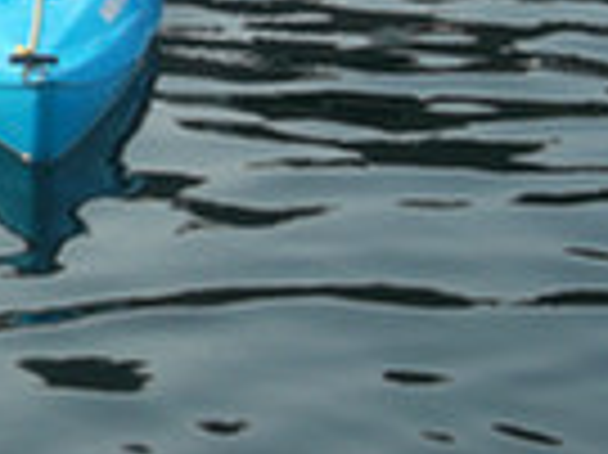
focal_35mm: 185
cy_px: -333
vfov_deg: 7.8
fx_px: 3246
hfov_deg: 10.2
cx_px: -410
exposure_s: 1/180
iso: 80
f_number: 5
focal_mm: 9.3
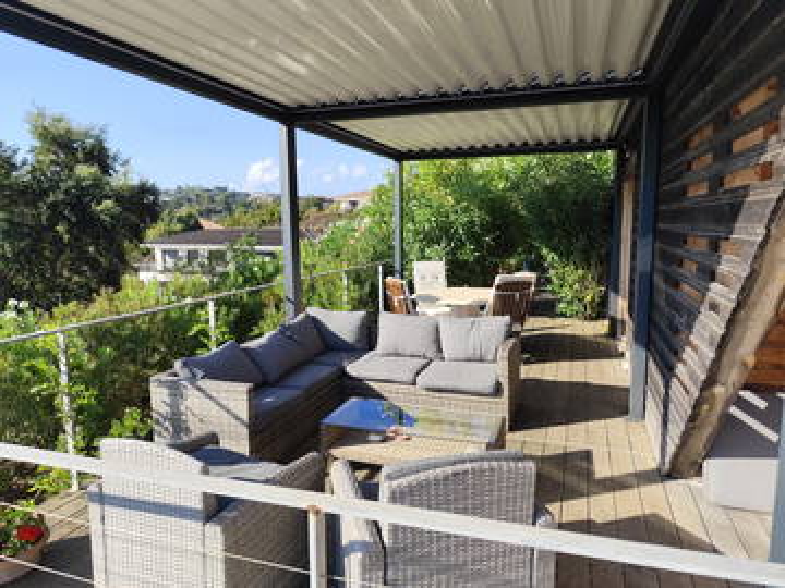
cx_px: 392
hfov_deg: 73.9
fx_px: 522
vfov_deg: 58.9
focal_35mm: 23
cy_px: 294
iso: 50
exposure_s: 1/603
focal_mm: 6.19
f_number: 1.65
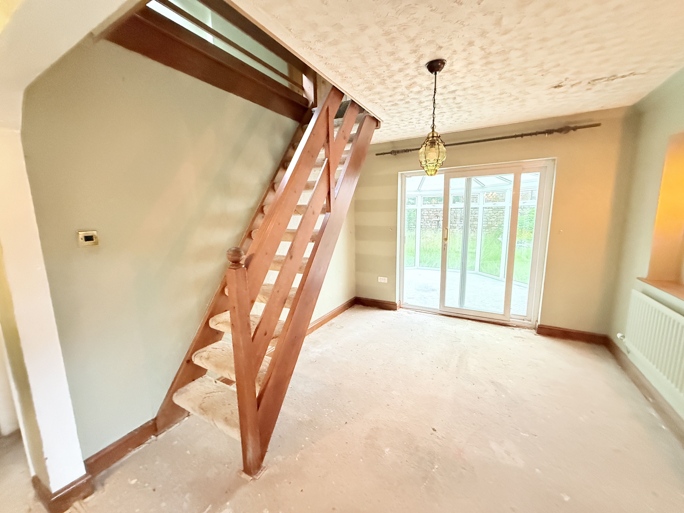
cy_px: 256
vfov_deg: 85.7
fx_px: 277
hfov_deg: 102.1
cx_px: 342
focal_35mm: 14
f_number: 2.2
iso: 1250
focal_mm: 2.22
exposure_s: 1/50
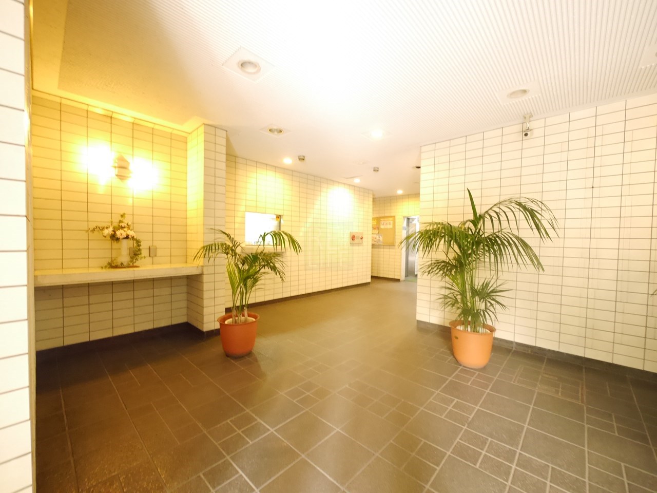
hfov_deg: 102.1
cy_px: 246
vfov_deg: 85.7
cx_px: 328
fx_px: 266
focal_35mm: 14
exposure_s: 1/15
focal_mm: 7
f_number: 4
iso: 3200
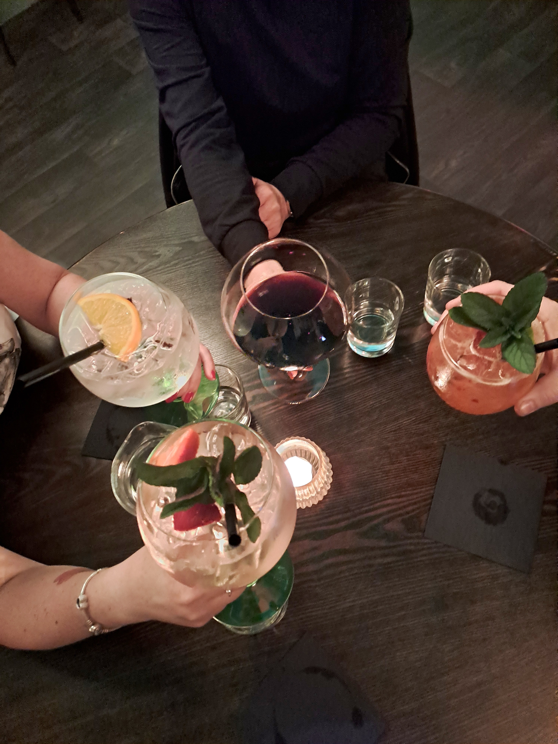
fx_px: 537
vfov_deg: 69.4
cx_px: 279
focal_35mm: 25
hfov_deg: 54.9
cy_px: 372
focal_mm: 4.65
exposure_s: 1/10
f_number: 1.8
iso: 1000
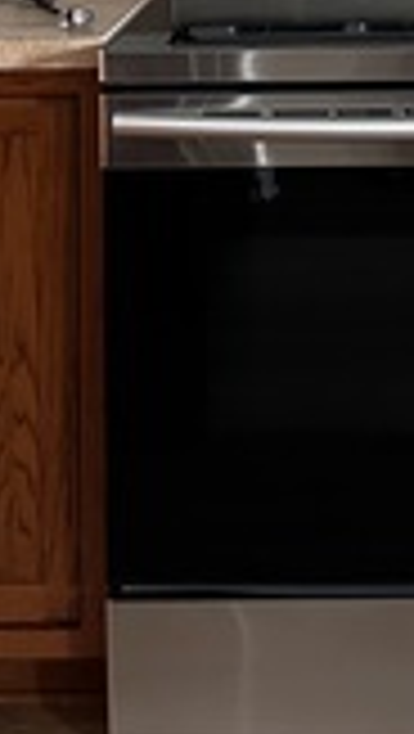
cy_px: -205
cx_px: 504
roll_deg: -0.1
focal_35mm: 107
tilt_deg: -3.6
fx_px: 2083
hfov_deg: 11.1
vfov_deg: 18.6
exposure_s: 1/60
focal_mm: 6.86
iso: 640
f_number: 1.78
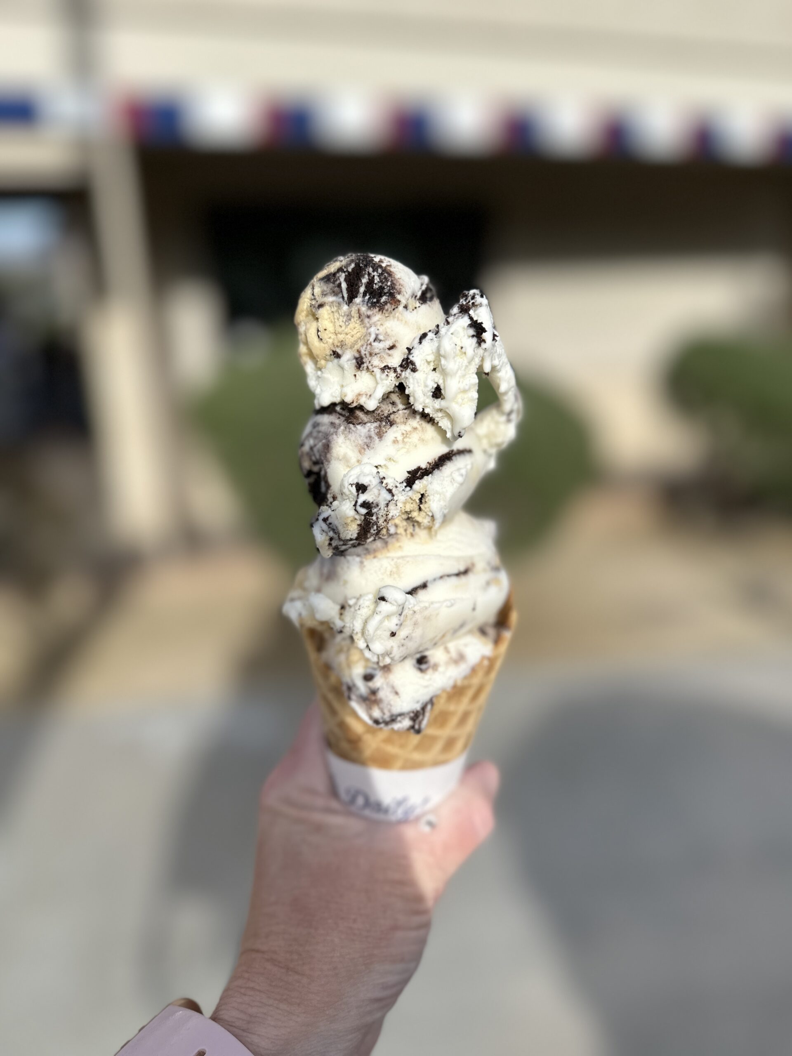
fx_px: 732
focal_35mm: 24
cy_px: 528
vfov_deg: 71.6
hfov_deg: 56.8
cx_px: 396
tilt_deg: -18.6
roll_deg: +2.5
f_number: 1.78
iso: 80
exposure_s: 1/6211
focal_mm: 6.86
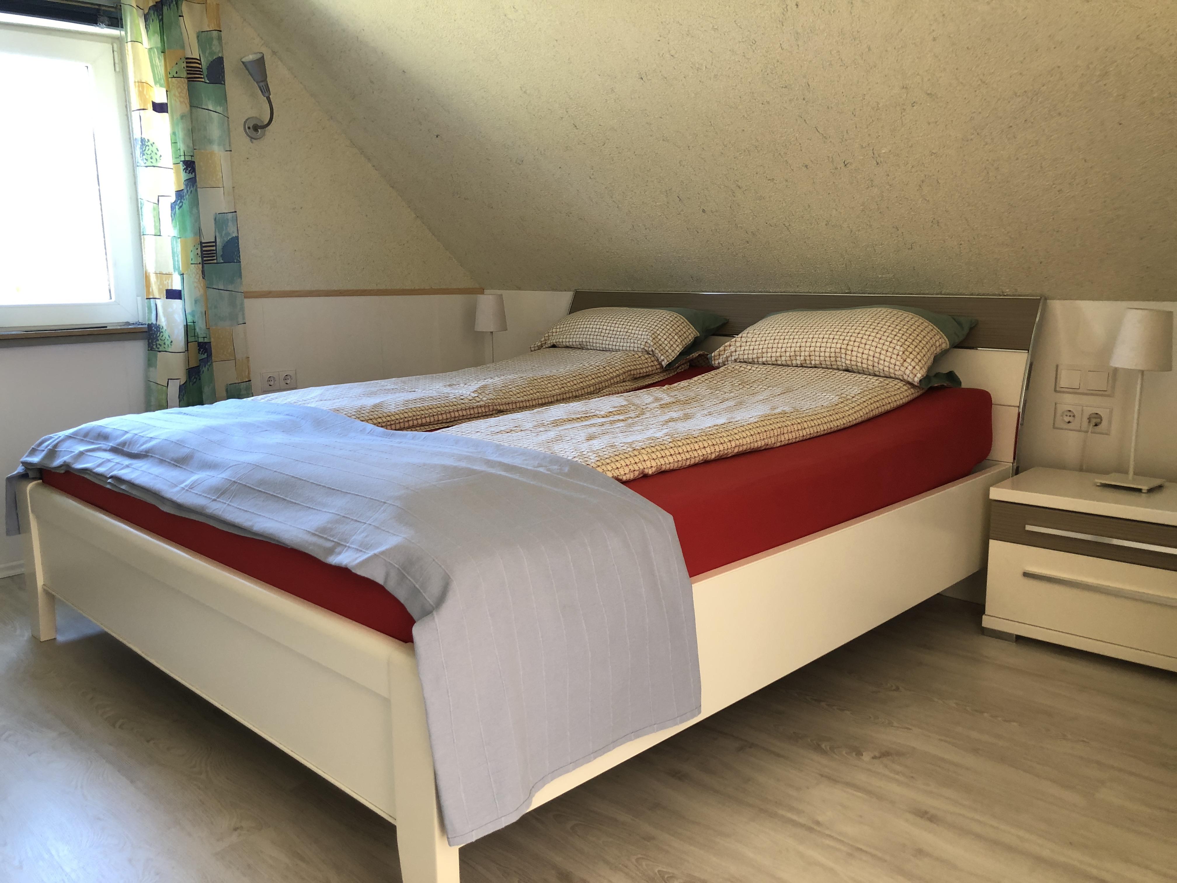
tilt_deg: -10.5
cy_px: 442
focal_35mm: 28
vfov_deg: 49.7
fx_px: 952
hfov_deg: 63.4
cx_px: 588
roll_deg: +1.5
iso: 40
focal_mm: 3.99
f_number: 1.8
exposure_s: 1/20
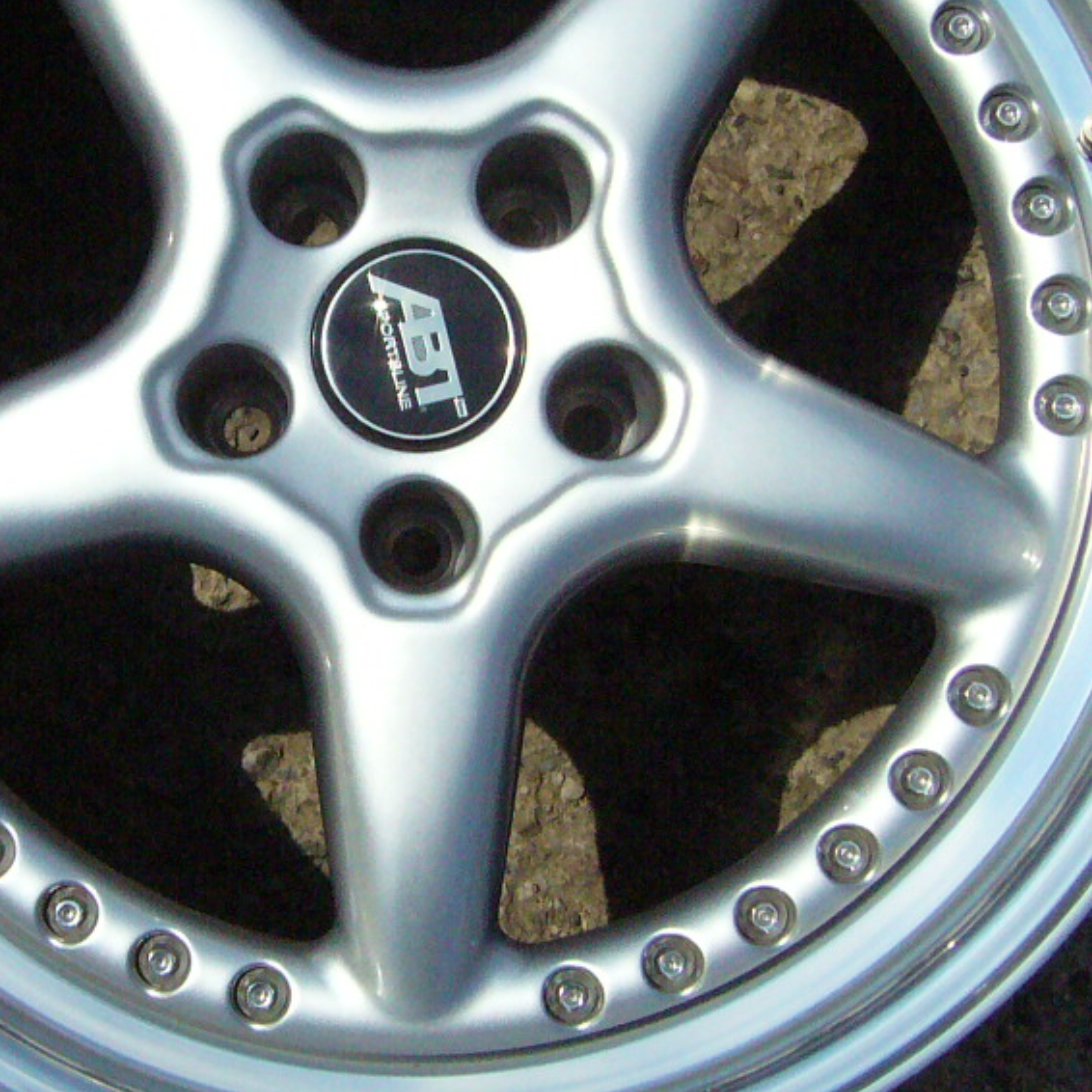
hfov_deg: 24.6
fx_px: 2498
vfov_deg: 24.5
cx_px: 438
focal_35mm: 70
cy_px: 338
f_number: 5.6
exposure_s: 1/2000
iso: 400
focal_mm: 5.8
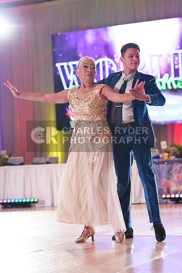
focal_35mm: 108
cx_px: 91
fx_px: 818
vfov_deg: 18.9
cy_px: 136
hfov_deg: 12.7
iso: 2500
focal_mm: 108
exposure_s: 1/640
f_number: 2.8
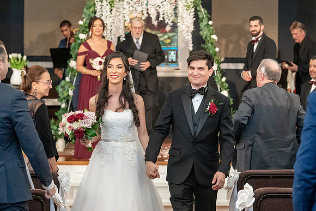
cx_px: 186
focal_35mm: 104
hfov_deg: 19.6
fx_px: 913
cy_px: 117
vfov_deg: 13.2
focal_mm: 83
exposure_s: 1/200
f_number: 4
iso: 8000
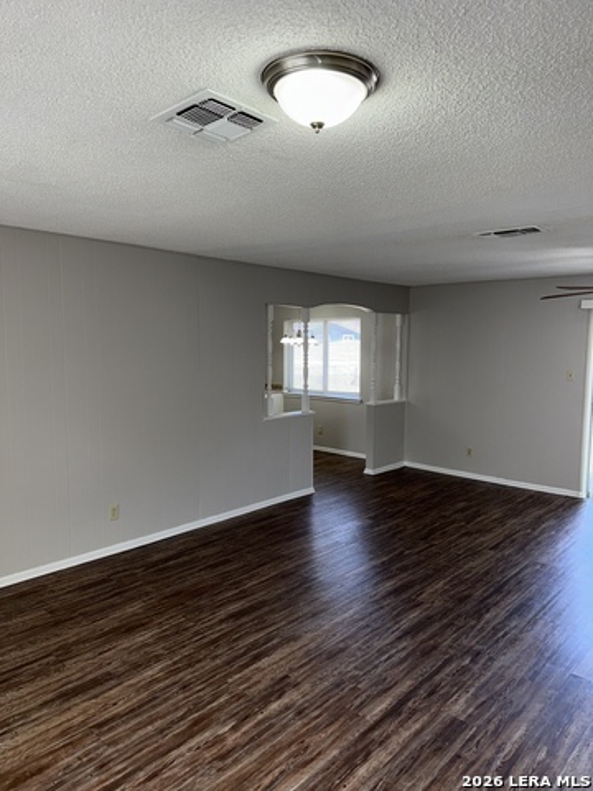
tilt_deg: -6.6
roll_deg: -0.7
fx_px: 548
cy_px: 396
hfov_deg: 56.8
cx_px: 296
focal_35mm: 24
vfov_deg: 71.6
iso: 50
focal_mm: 6.76
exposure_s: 1/163
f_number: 1.78
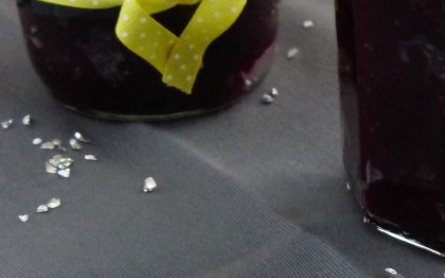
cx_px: 362
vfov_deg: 12.3
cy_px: 131
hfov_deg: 19.4
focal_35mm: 106
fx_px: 1285
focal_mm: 7
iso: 1000
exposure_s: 1/15
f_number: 3.1
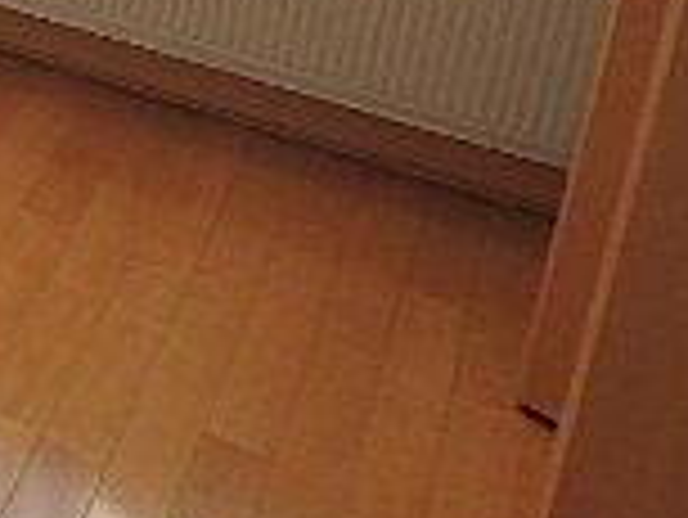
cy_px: -356
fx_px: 1750
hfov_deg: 16.6
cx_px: -701
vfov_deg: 15.0
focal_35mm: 88
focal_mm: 3.7
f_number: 3.5
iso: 125
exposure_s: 1/60
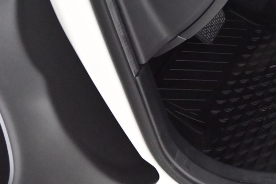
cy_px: -51
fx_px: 682
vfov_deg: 14.7
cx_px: 416
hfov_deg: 19.8
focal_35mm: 89
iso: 7200
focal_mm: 29
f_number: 4.5
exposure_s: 1/60
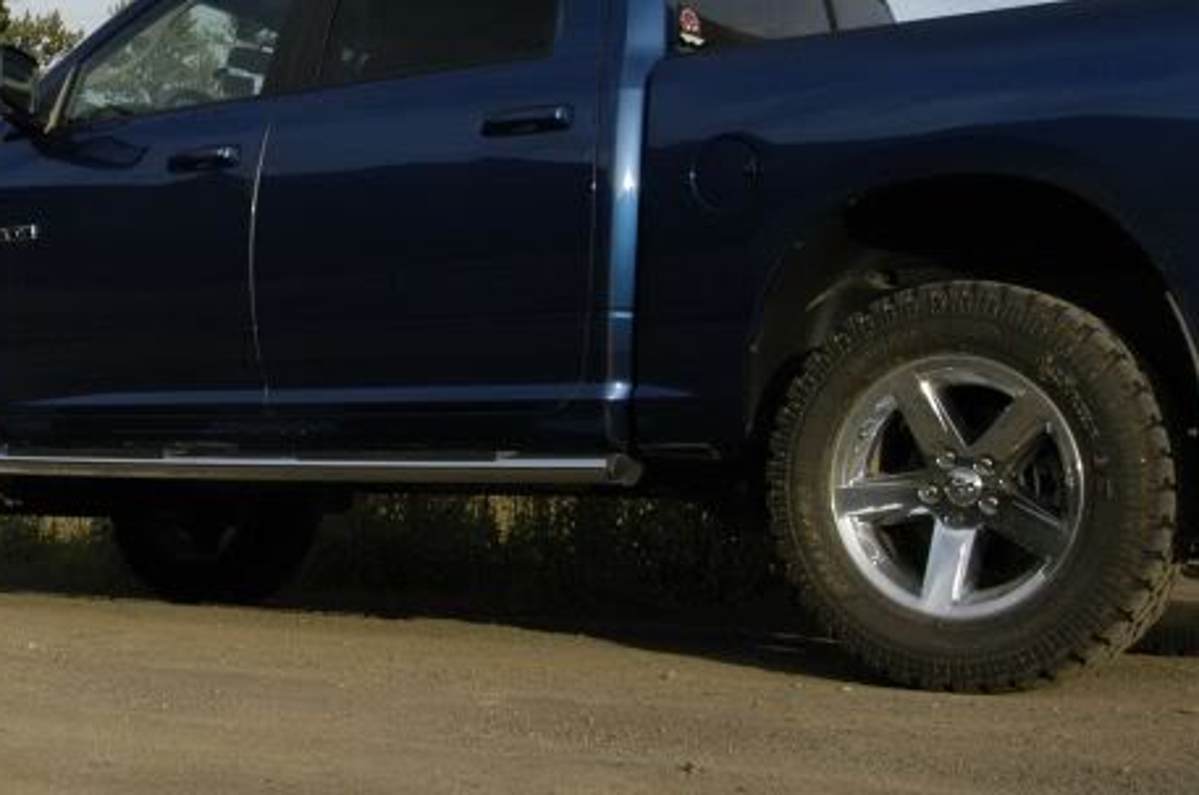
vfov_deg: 21.2
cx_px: 216
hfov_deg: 31.0
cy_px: 148
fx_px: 2095
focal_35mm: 63
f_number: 9
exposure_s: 1/320
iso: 400
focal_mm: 24
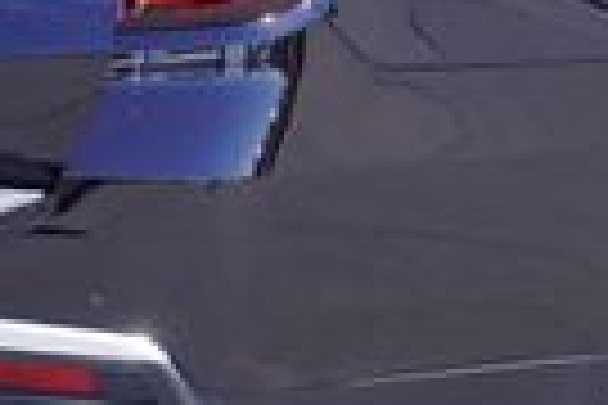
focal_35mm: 213
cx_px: 626
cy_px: -54
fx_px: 3597
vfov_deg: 6.4
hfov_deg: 9.6
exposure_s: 1/80
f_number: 6.3
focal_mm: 30
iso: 100
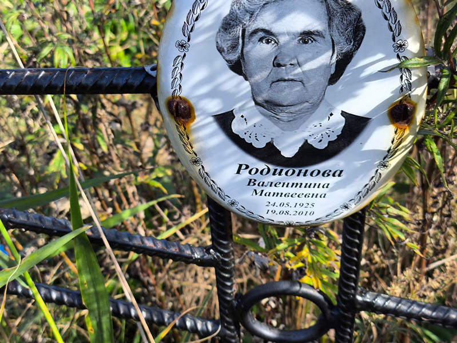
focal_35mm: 50
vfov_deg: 29.1
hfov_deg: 38.2
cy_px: 172
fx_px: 660
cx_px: 228
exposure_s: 1/432
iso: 50
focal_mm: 4.71
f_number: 1.7
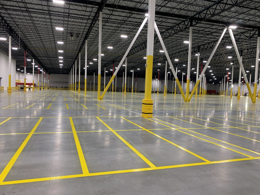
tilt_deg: -4.8
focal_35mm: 26
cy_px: 98
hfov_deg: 67.3
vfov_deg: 53.1
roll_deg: -2.5
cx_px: 130
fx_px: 195
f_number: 1.8
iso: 125
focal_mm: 4.25
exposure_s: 1/60
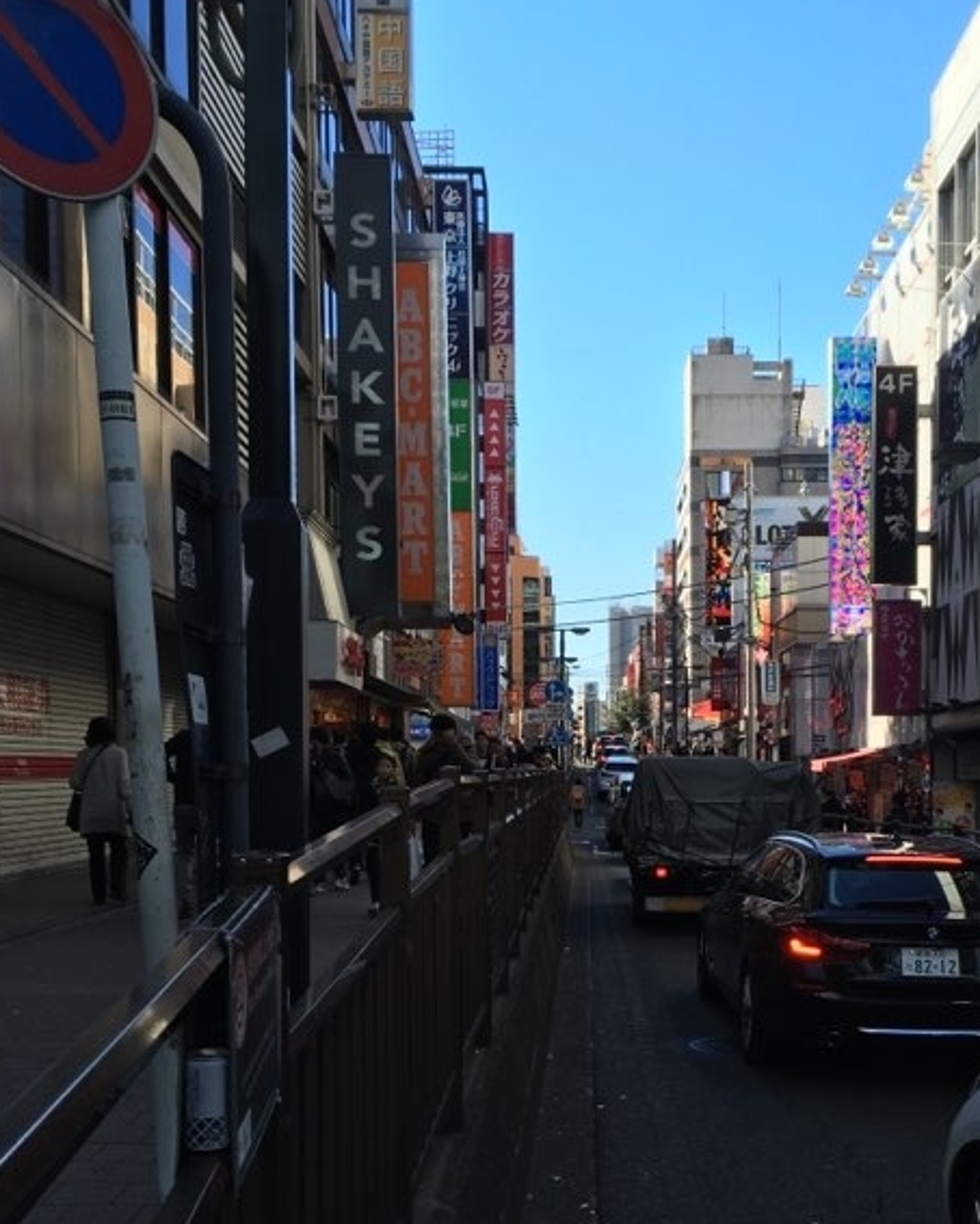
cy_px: 794
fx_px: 1450
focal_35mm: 40
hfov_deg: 37.1
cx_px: 619
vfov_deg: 45.2
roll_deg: +0.6
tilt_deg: -1.9
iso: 25
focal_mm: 4.15
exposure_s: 1/630
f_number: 2.2
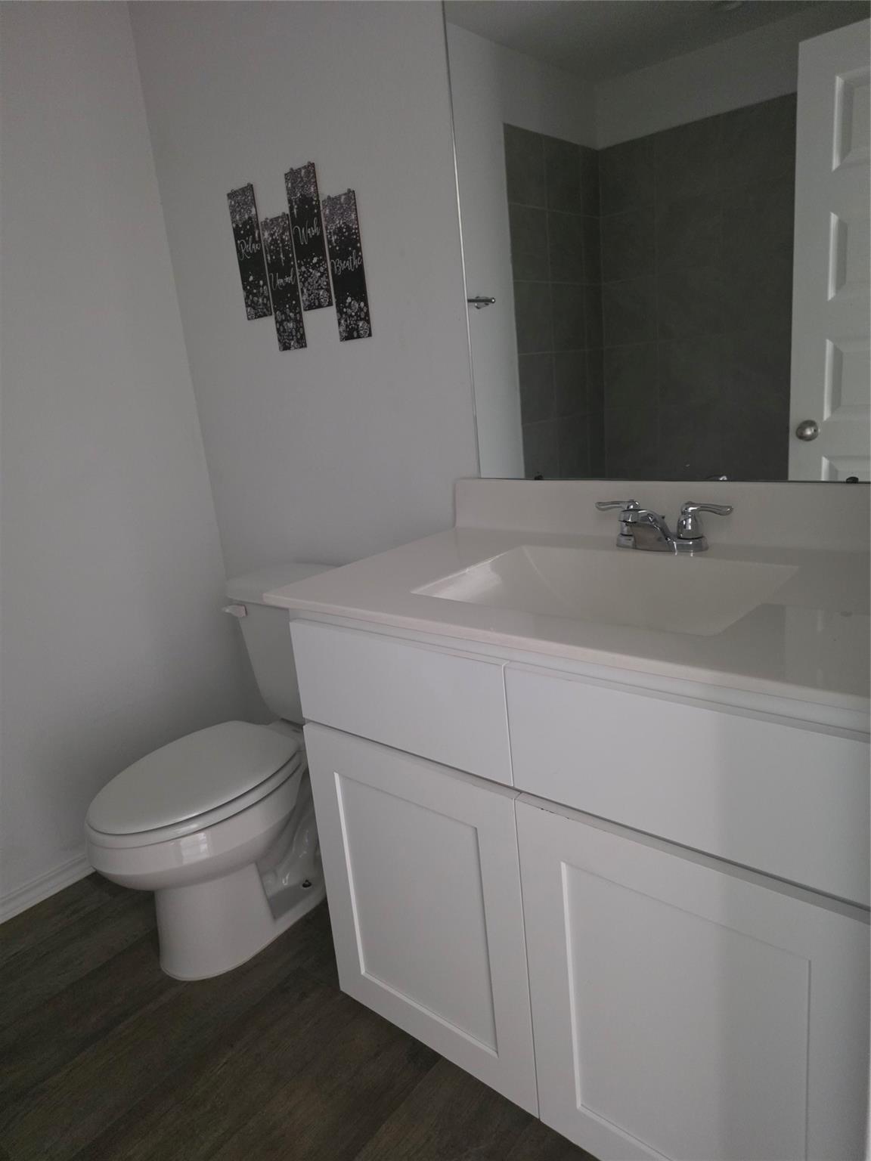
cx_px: 436
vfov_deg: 73.9
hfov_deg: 58.9
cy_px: 580
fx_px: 772
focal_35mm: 23
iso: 1600
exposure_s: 1/120
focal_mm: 6.25
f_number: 1.7
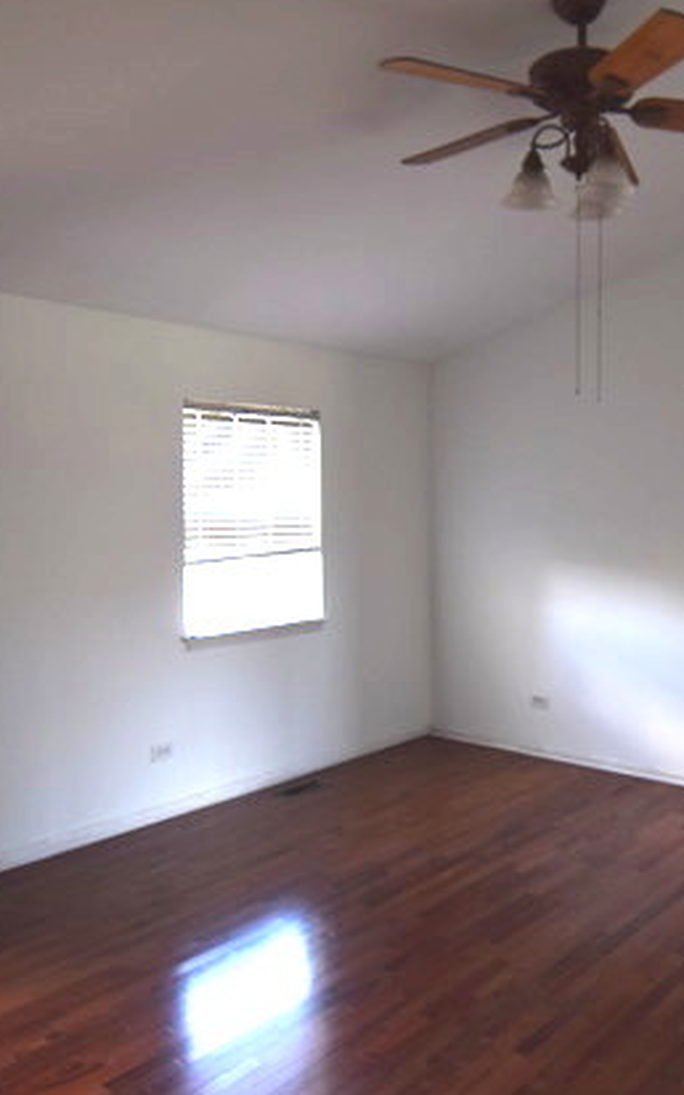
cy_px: 548
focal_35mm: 31
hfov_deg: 40.0
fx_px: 919
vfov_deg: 61.6
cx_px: 490
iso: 400
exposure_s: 1/60
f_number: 4
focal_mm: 13
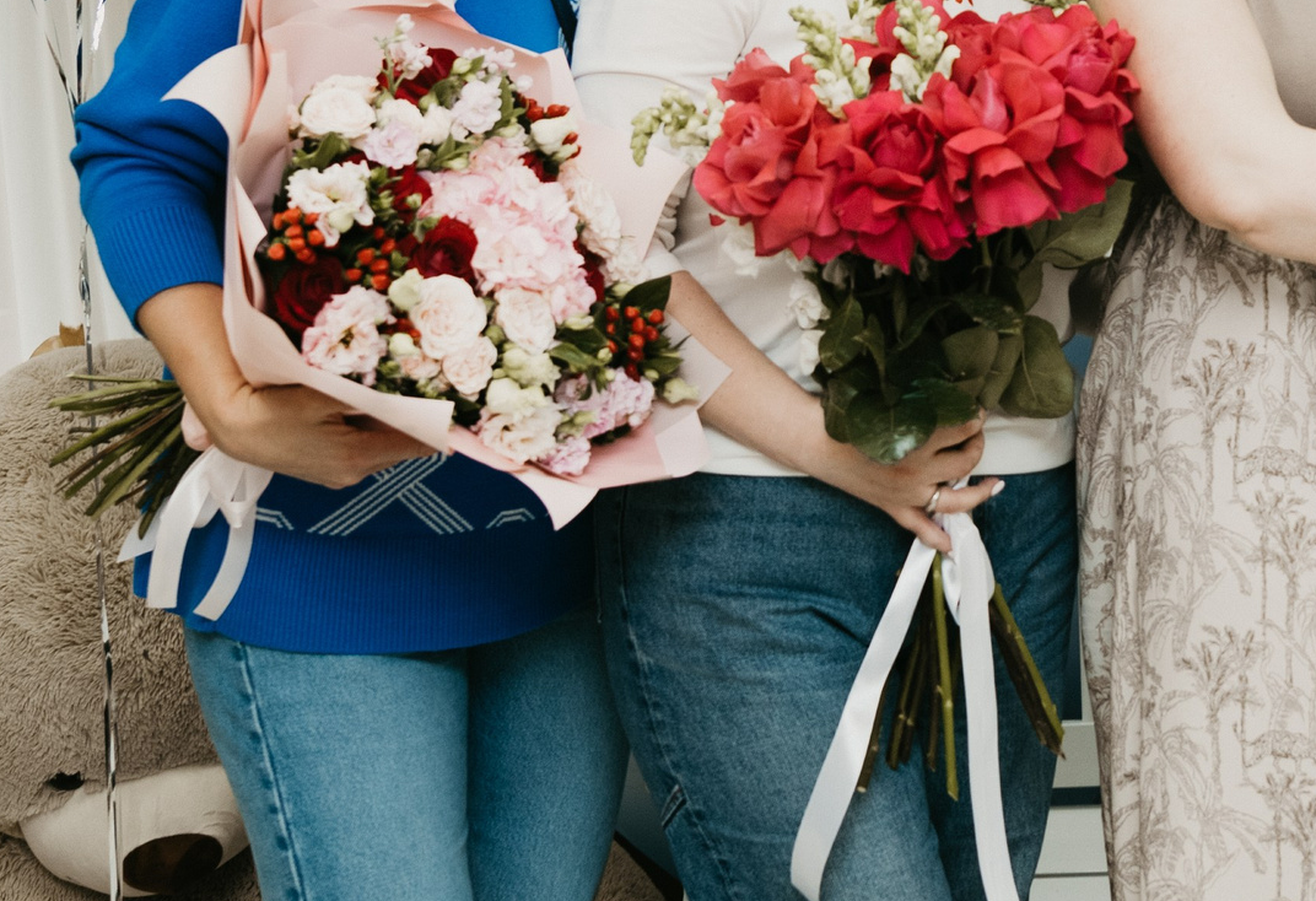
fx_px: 4276
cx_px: 1069
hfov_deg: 17.3
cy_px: -42
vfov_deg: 11.9
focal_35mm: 116
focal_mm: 42
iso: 200
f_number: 4
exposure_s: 1/160
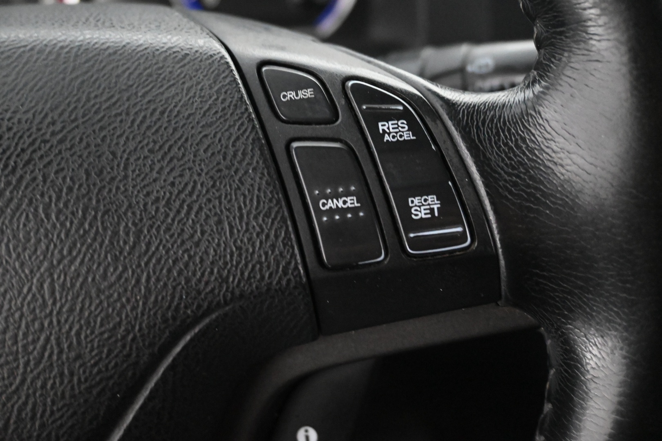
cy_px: 220
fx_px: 690
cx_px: 331
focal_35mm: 38
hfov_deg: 51.3
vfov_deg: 35.5
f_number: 4.2
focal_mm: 25
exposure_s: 1/40
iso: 9000
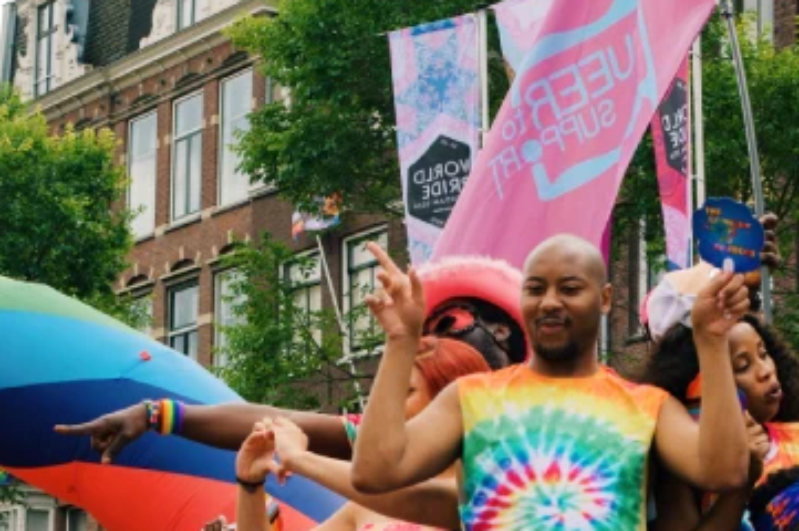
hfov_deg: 16.4
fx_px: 2772
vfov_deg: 10.8
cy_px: 587
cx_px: 374
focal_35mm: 125
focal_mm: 27
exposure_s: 1/400
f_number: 3.6
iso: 160
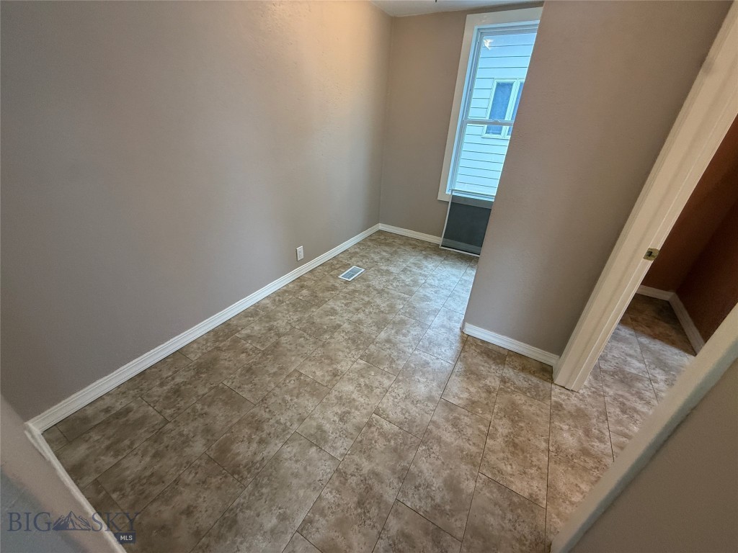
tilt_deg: -26.2
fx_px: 298
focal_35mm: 14
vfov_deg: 85.7
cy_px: 276
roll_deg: +1.4
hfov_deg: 102.1
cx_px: 369
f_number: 2.2
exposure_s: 1/120
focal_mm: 2.22
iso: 250
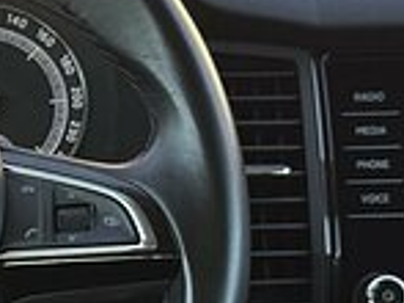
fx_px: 2087
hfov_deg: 10.8
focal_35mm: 179
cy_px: 259
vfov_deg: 8.3
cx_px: -140
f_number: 1.78
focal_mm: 6.76
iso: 160
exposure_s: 1/242
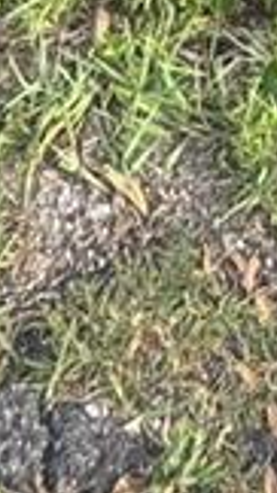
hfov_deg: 10.5
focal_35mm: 113
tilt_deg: -9.5
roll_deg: +0.7
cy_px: -1263
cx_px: 362
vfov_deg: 9.4
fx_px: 1477
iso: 40
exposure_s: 1/281
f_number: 2.2
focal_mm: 2.22
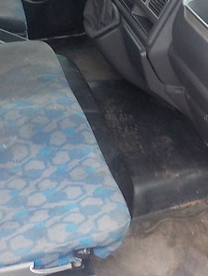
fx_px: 520
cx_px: 126
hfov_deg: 22.6
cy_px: 72
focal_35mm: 65
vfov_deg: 29.4
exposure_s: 1/13
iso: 400
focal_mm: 4.1
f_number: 3.3
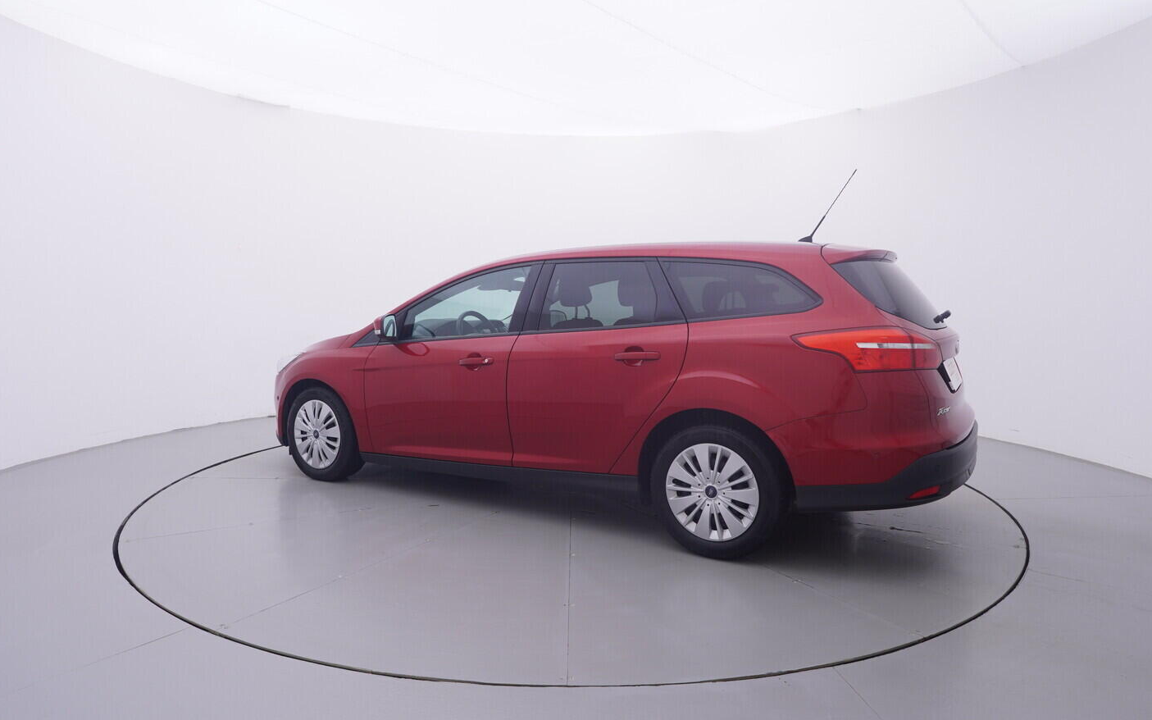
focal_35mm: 24
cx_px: 569
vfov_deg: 51.9
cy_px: 335
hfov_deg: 75.9
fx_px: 738
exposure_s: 1/80
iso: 200
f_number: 5
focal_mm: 15
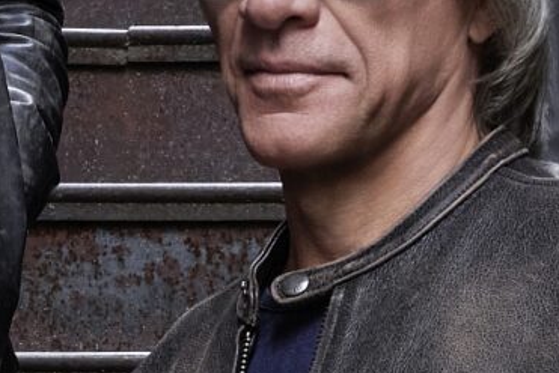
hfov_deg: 5.2
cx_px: 912
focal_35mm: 393
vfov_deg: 3.5
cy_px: 294
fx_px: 6107
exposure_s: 1/15
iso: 800
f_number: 14
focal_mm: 57
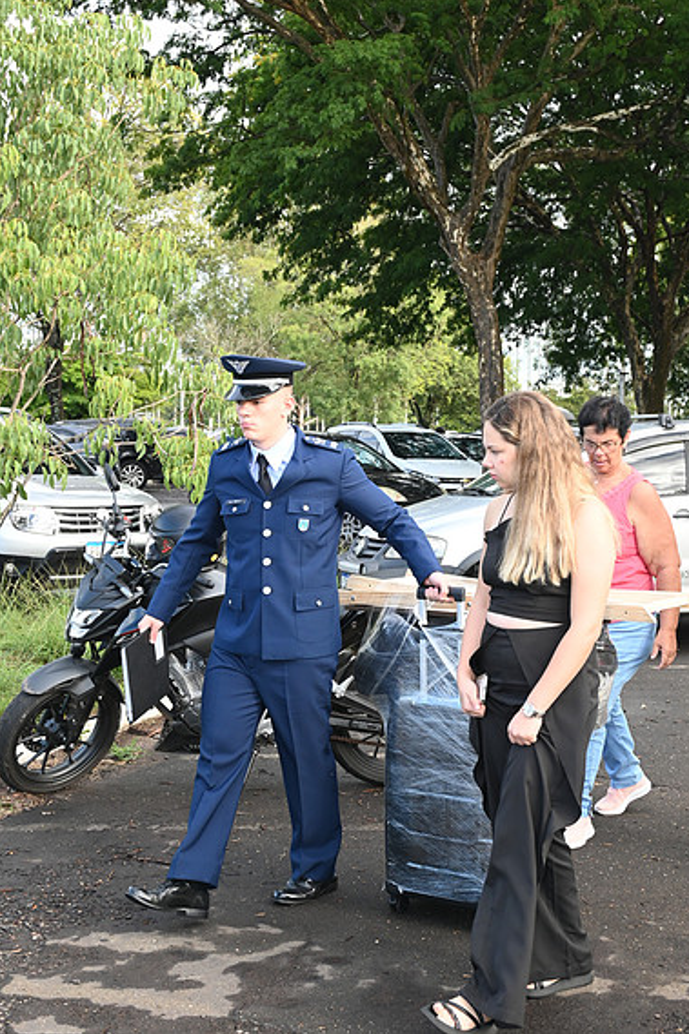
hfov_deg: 26.0
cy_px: 509
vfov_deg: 38.2
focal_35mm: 52
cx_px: 350
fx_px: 1494
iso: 640
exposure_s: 1/250
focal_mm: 34
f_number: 6.3
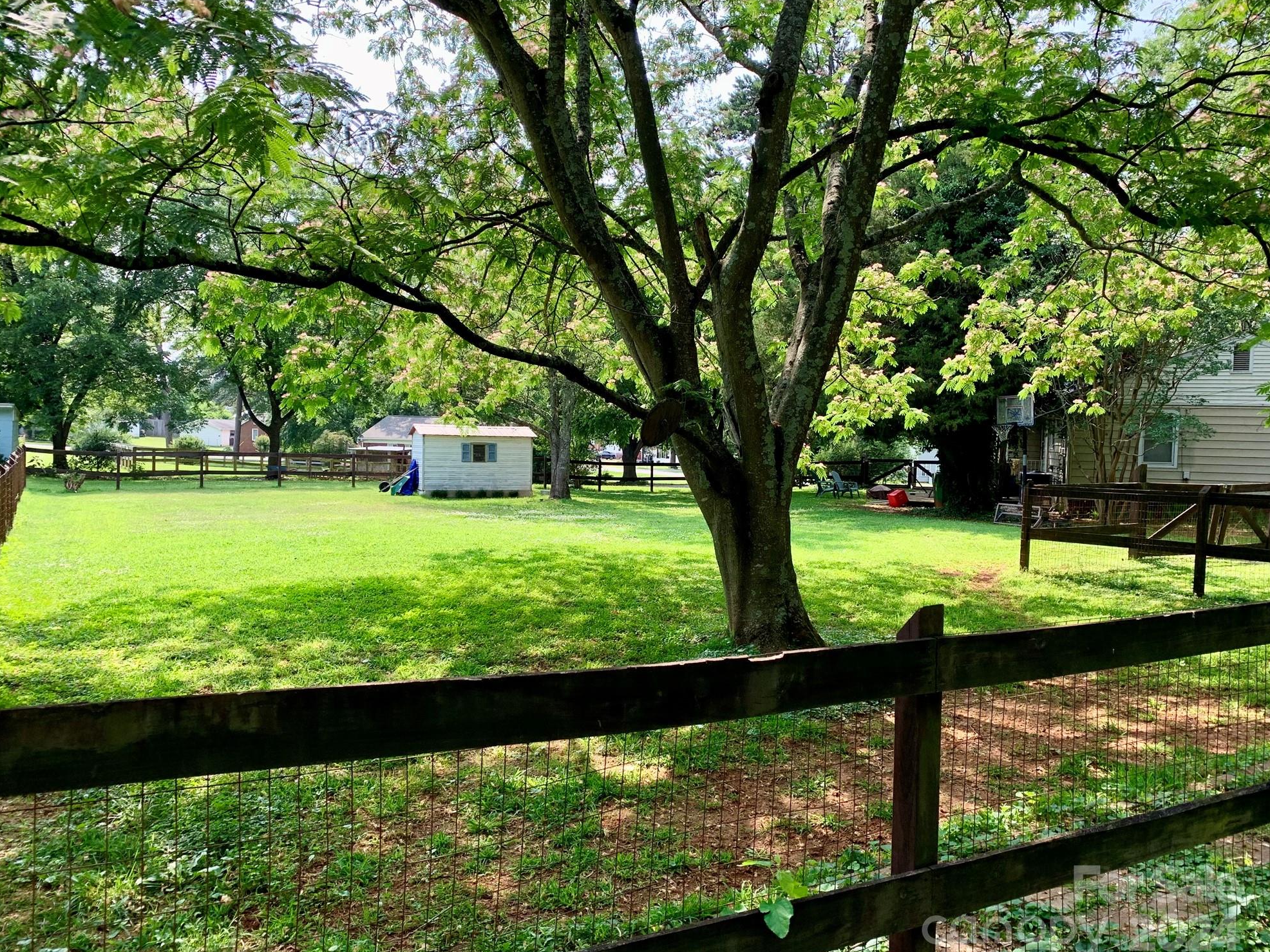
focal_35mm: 27
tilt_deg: -4.9
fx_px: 991
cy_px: 492
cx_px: 627
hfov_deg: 65.3
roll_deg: -1.7
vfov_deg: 51.3
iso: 25
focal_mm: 4.25
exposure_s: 1/580
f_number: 1.8
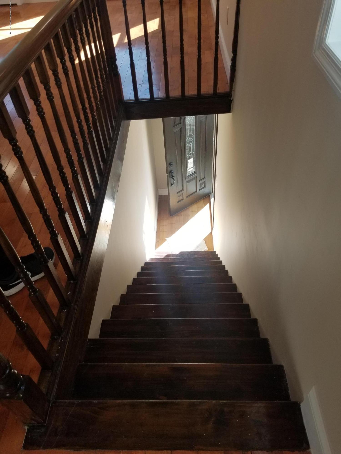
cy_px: 227
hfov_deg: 53.1
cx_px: 170
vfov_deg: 67.3
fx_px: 341
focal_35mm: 26
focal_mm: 4.3
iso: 50
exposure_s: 1/283
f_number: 1.7
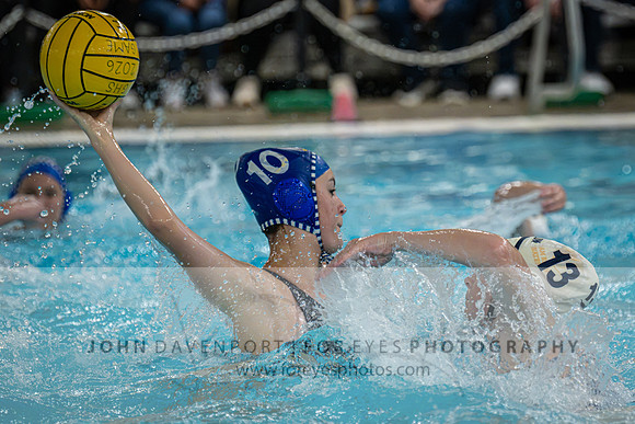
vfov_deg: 5.1
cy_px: 240
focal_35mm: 270
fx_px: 4761
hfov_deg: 7.6
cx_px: 419
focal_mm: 200
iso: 8000
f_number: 4
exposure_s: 1/1000
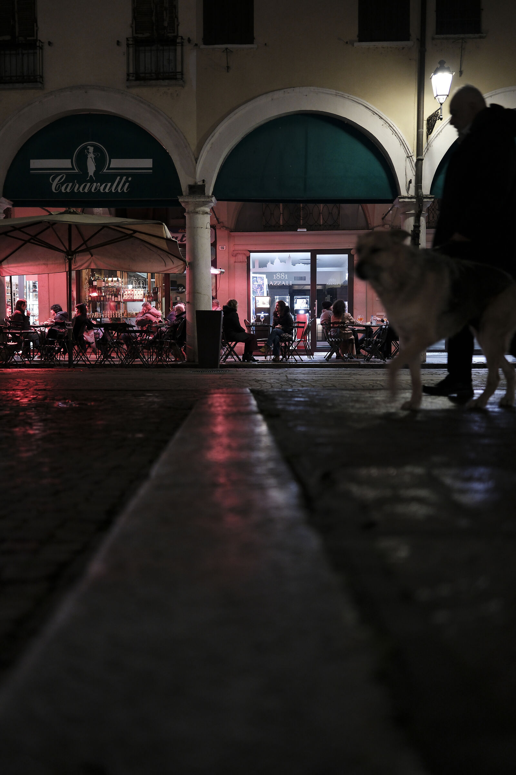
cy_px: 388
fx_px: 752
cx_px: 258
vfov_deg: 54.4
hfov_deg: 37.9
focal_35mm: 35
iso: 1000
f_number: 1.4
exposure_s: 1/60
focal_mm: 23
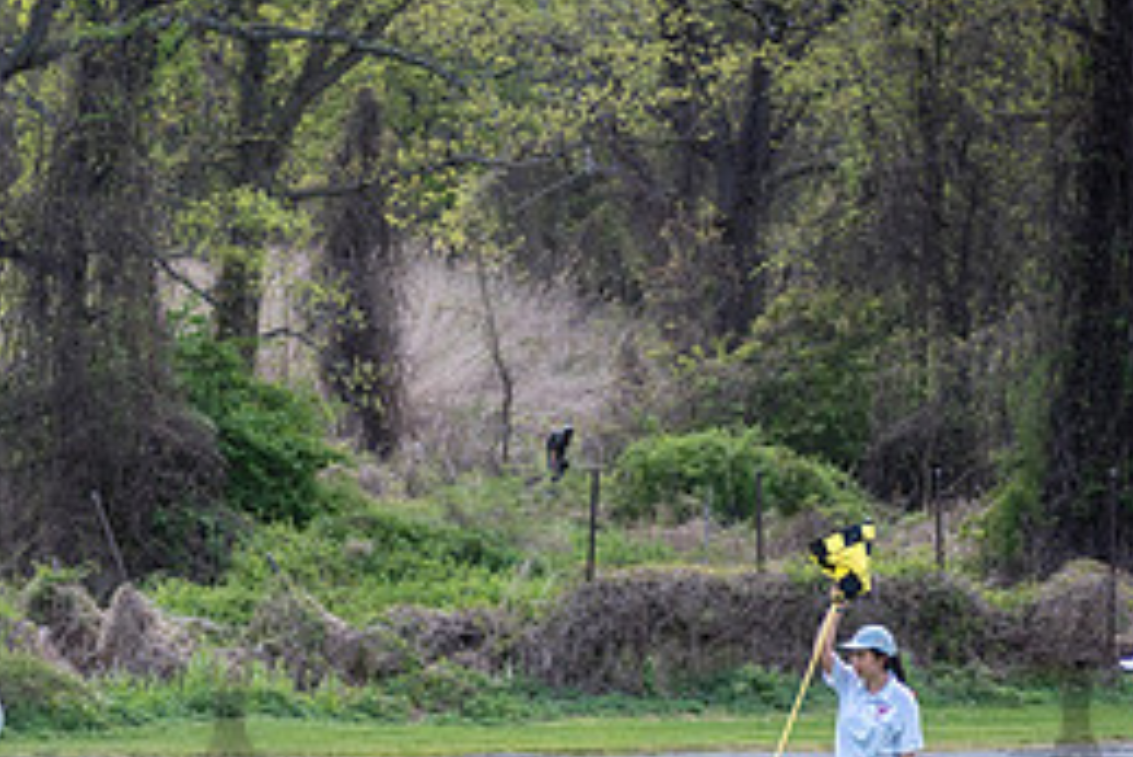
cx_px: 227
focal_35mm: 180
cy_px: 694
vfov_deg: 7.6
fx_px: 5668
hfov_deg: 11.4
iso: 400
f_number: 3.5
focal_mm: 80
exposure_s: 1/2000
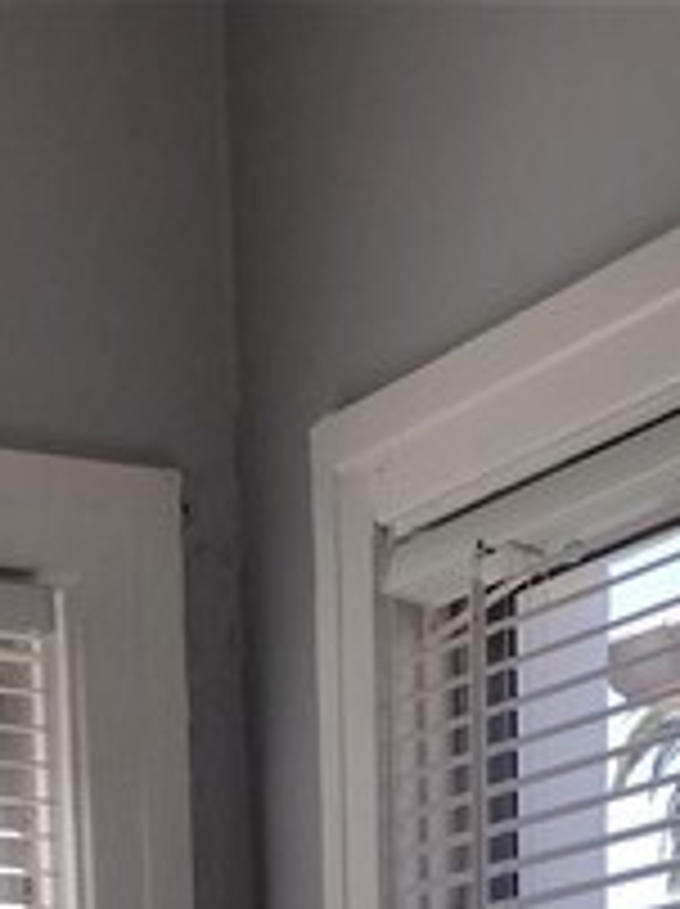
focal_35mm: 137
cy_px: 2300
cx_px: 626
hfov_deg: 10.7
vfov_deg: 11.5
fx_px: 3596
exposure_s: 1/775
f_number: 1.7
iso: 100
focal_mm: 4.71
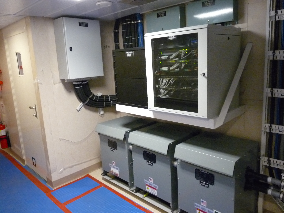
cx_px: 142
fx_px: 222
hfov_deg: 65.3
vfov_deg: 51.4
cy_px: 106
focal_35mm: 27
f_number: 2.8
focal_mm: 4.8
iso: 800
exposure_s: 1/40
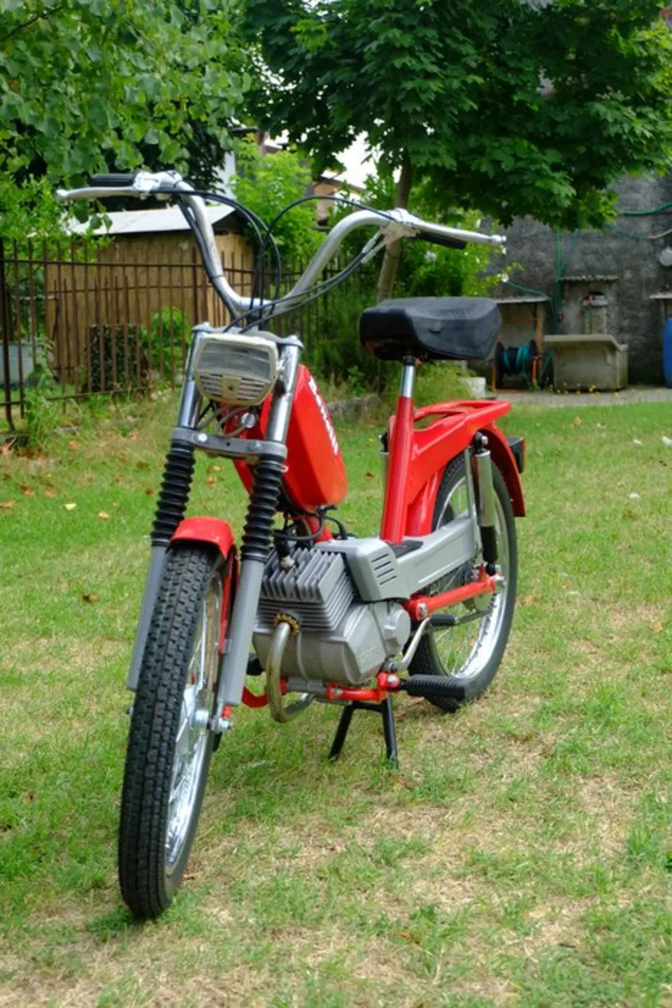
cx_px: 336
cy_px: 504
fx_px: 1427
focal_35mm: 51
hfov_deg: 26.5
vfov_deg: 38.9
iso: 200
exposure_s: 1/150
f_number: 5
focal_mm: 34
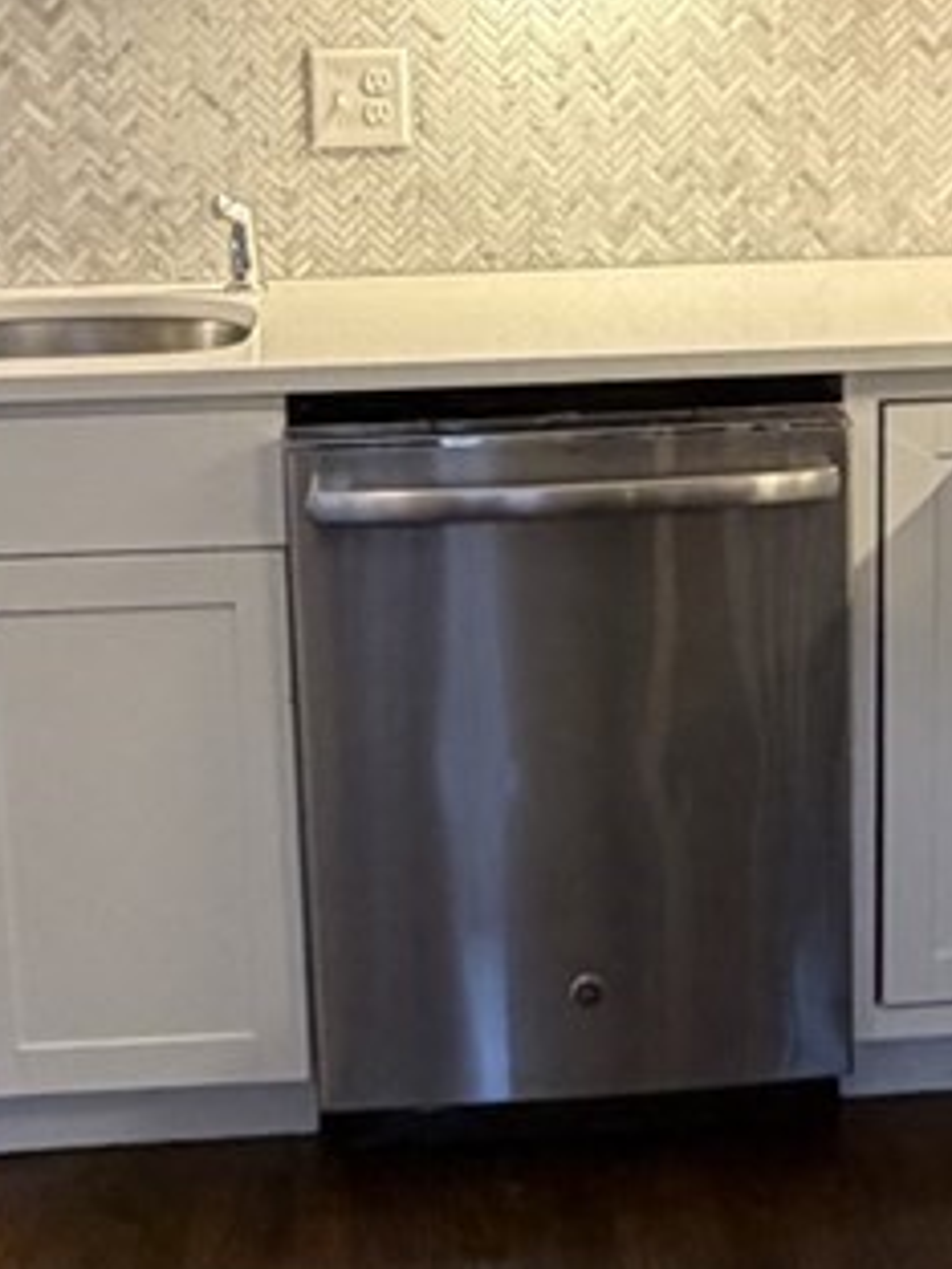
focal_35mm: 69
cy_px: 541
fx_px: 2530
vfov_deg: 28.1
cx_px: 594
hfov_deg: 21.3
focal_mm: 2.22
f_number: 2.2
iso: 320
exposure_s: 1/60
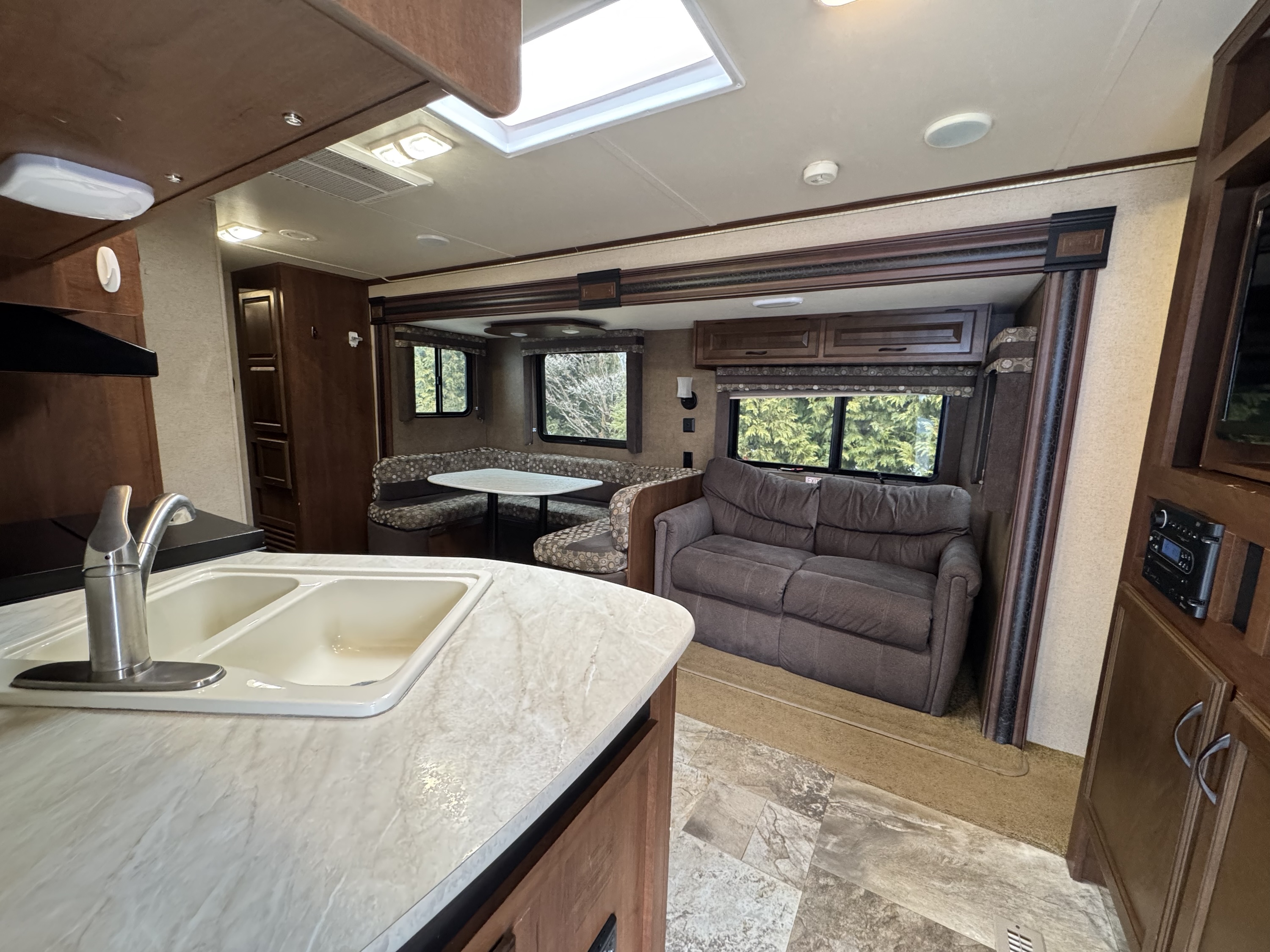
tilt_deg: -12.9
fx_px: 514
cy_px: 476
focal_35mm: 14
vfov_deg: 85.7
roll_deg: -0.5
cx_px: 635
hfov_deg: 102.1
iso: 320
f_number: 2.2
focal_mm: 2.22
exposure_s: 1/64
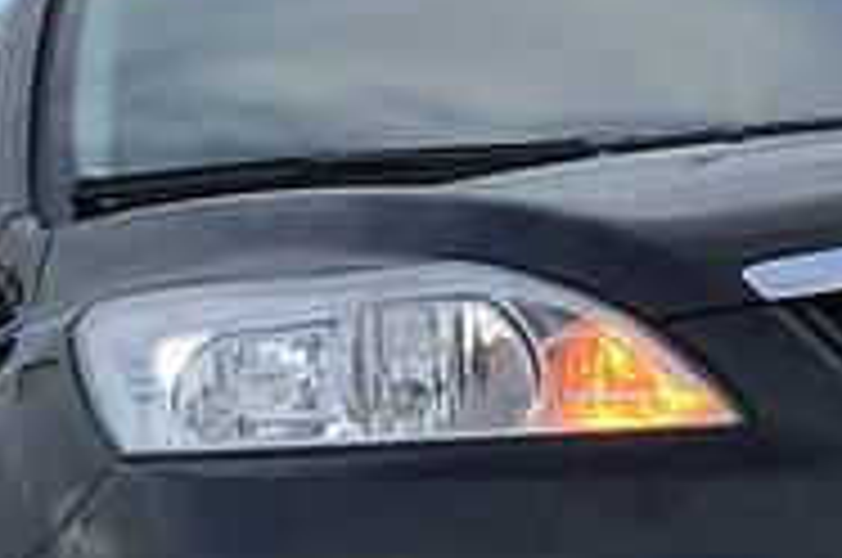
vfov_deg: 5.3
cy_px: 932
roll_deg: +8.3
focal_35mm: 254
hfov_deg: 8.0
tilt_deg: +1.0
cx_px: 1283
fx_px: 5931
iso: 20
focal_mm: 6.6
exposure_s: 1/216
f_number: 2.8
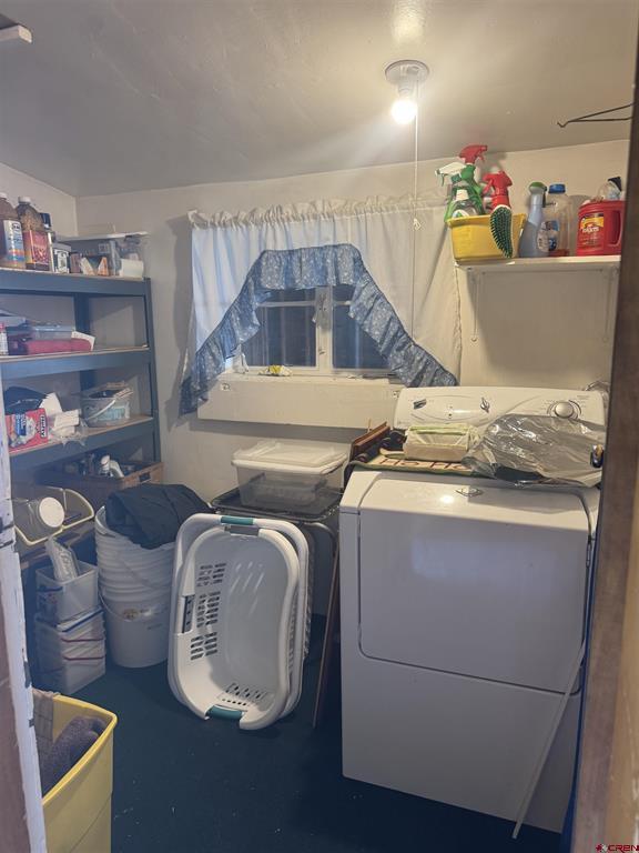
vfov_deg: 71.6
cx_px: 320
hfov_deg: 56.8
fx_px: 591
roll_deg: +0.8
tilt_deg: -10.3
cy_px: 426
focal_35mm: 24
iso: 200
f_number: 1.78
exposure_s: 1/94
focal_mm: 6.76
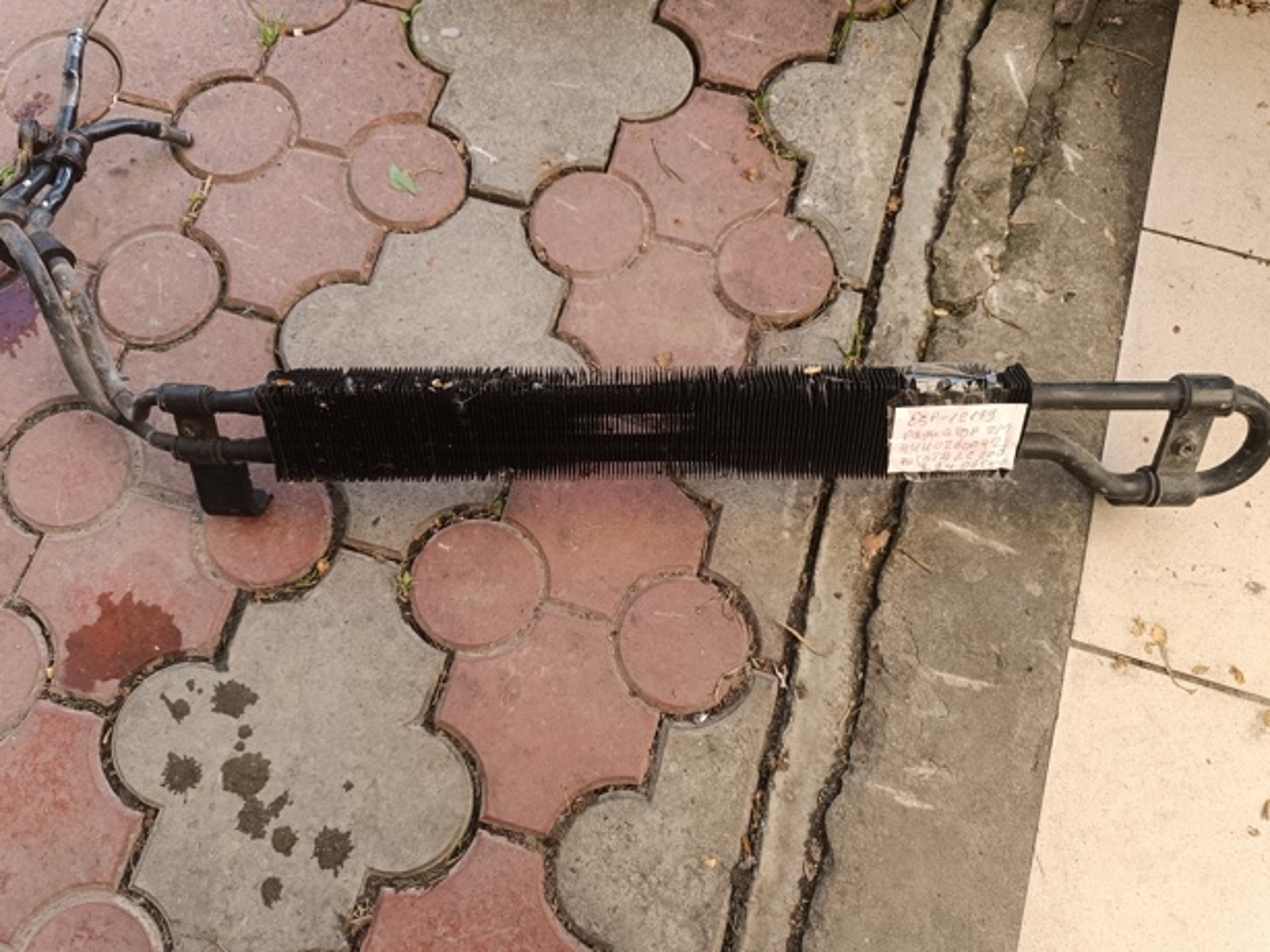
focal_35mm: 25
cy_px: 467
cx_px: 635
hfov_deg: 69.4
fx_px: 917
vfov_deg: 54.8
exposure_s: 1/100
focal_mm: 6.14
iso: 103
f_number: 1.65
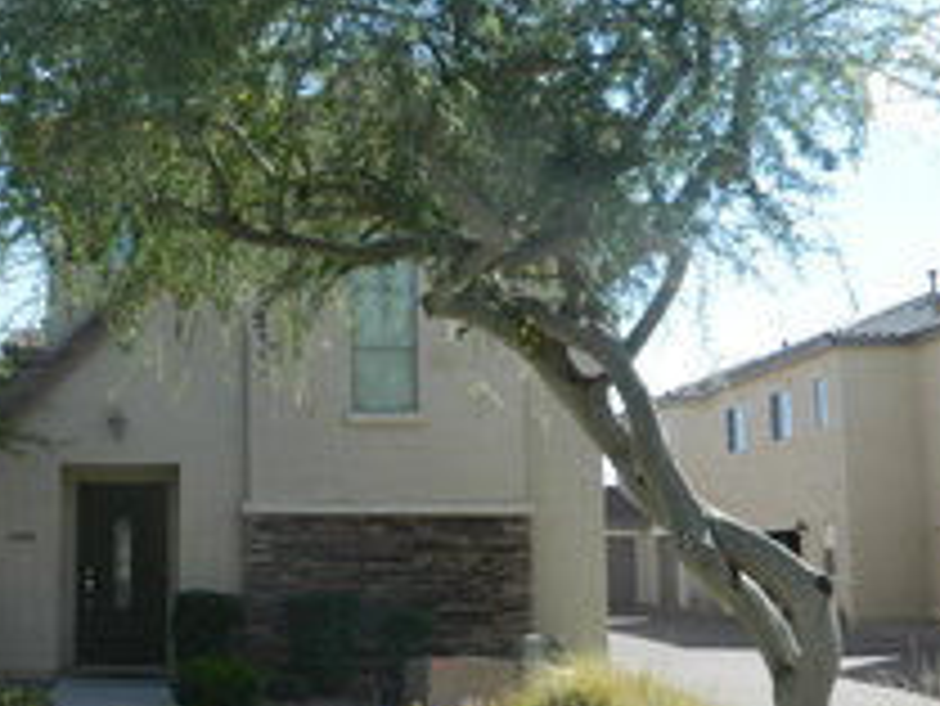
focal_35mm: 51
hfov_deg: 36.0
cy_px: 418
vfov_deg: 28.5
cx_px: 169
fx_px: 1386
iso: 80
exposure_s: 1/640
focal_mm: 4.5
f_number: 3.1
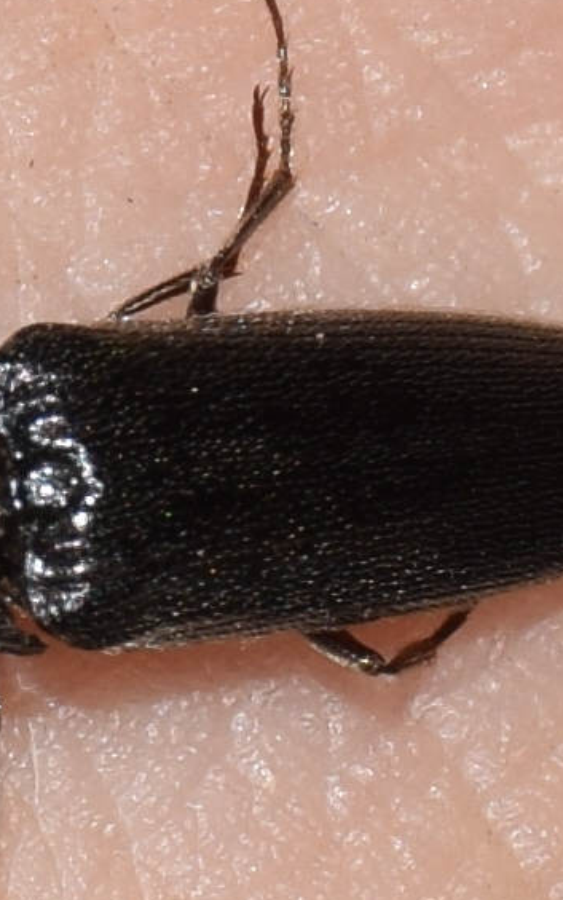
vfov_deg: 5.8
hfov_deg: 3.6
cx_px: 33
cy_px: 501
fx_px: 8927
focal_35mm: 364
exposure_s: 1/160
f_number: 13
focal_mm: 140
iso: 100
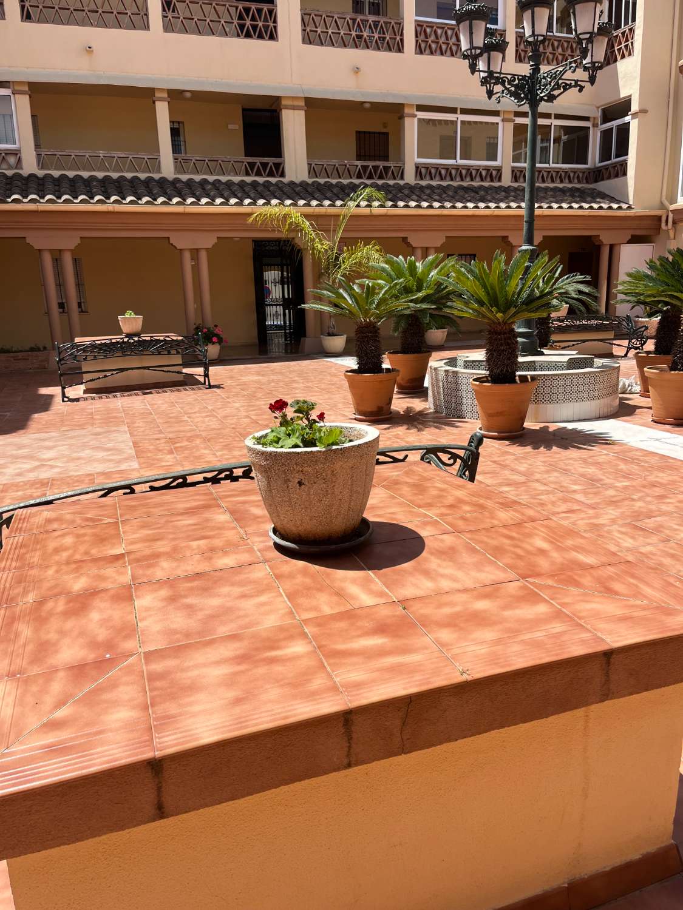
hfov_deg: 53.1
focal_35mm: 26
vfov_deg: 67.3
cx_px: 342
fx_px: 684
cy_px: 455
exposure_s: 1/2899
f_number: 1.6
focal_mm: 5.1
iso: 50
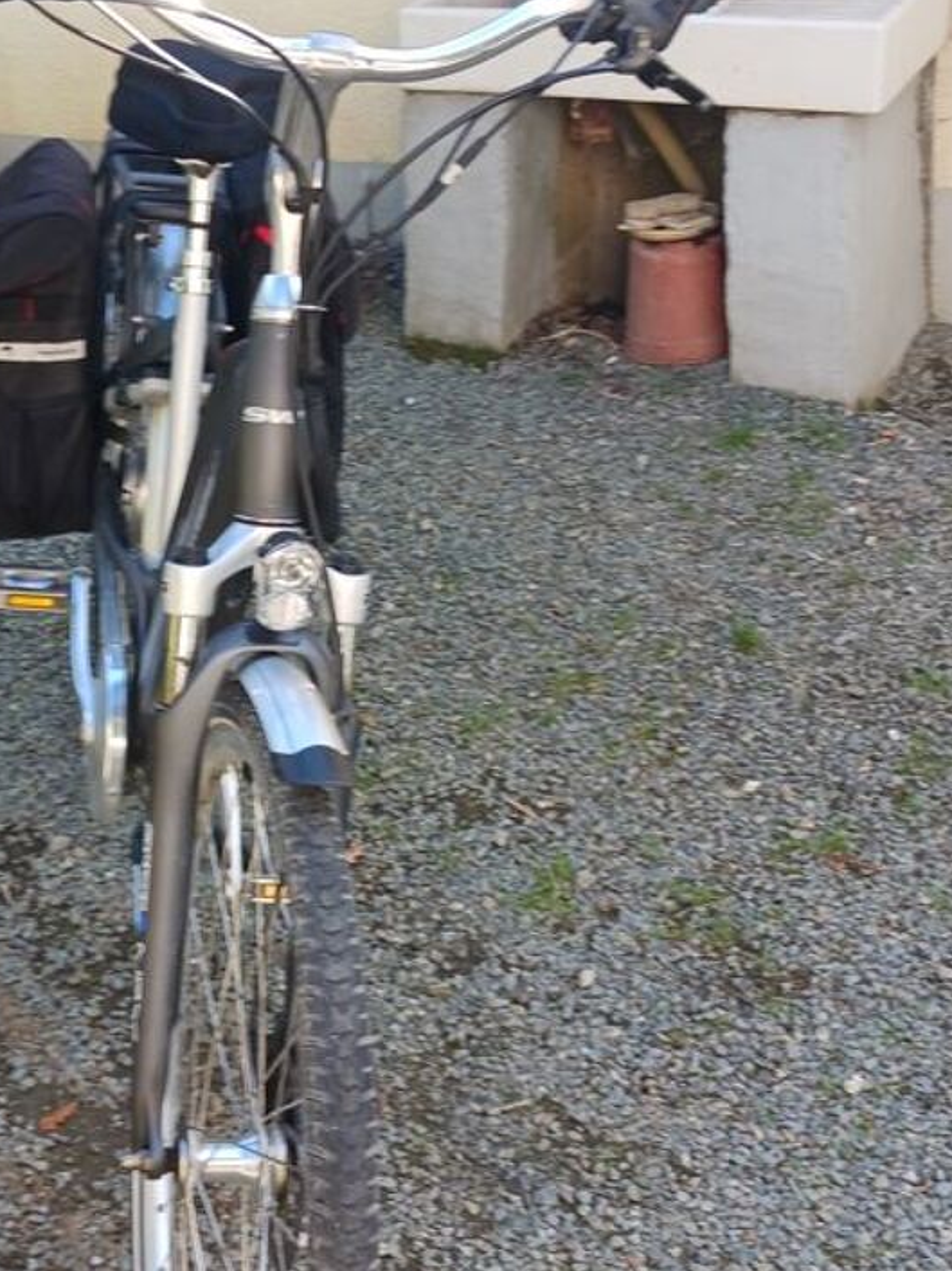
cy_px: 613
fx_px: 1871
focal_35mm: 51
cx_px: 247
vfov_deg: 37.5
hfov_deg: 28.2
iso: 20
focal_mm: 4
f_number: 1.8
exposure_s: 1/50
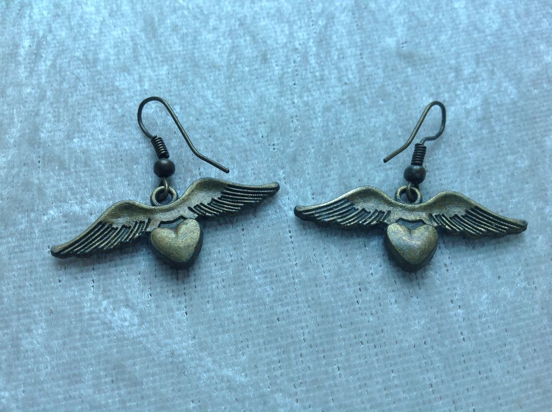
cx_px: 276
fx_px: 557
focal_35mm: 35
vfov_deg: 40.6
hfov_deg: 52.7
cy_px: 206
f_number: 2.4
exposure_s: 1/40
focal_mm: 4.28
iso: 50
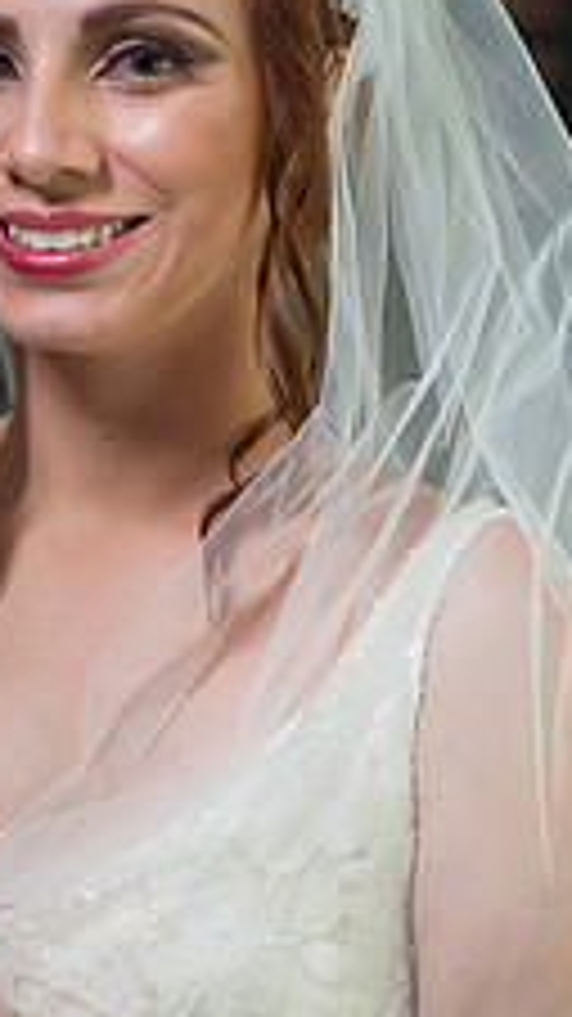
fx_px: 2806
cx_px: 110
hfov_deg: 11.6
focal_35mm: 104
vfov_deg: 20.5
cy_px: 662
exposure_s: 1/500
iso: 1000
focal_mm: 50
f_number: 2.5
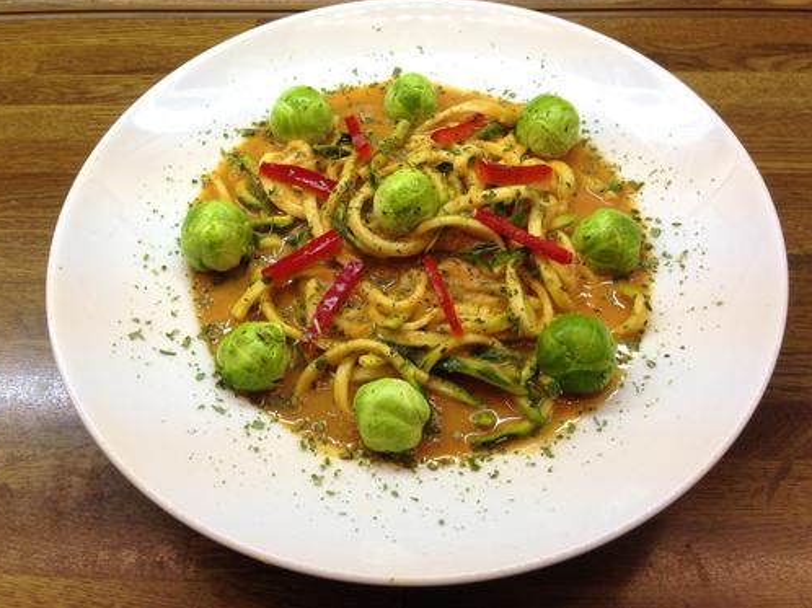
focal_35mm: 35
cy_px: 290
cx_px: 409
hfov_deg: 52.6
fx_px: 821
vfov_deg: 40.7
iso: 64
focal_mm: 4.12
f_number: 2.4
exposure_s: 1/40
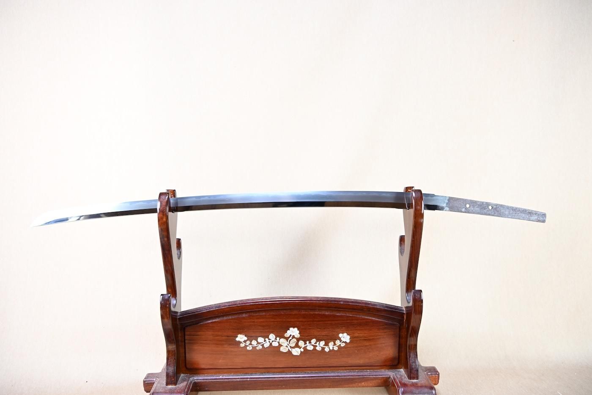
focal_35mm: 28
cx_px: 296
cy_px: 198
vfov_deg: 45.7
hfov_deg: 64.6
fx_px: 469
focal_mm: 19
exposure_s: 1/3
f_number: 3.5
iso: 100
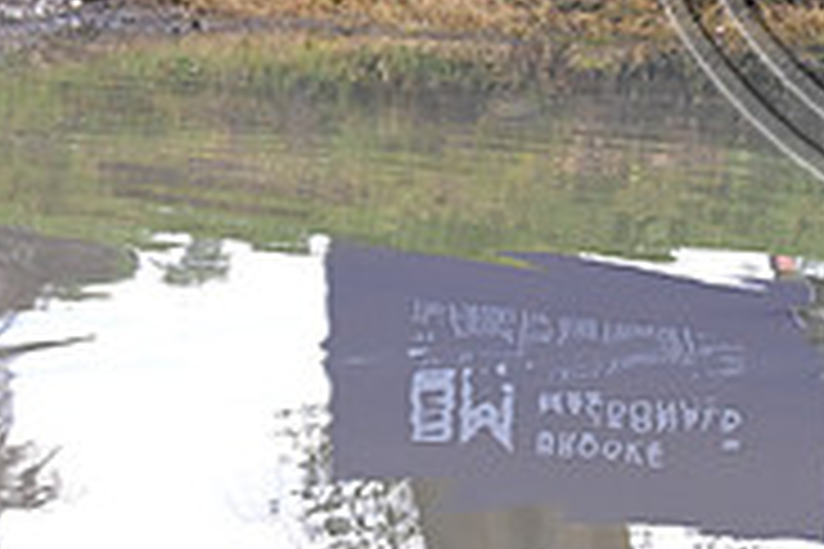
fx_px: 7965
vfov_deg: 3.9
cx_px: 1027
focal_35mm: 348
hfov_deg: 5.9
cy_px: -272
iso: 1800
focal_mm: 110
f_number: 5
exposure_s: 1/1250
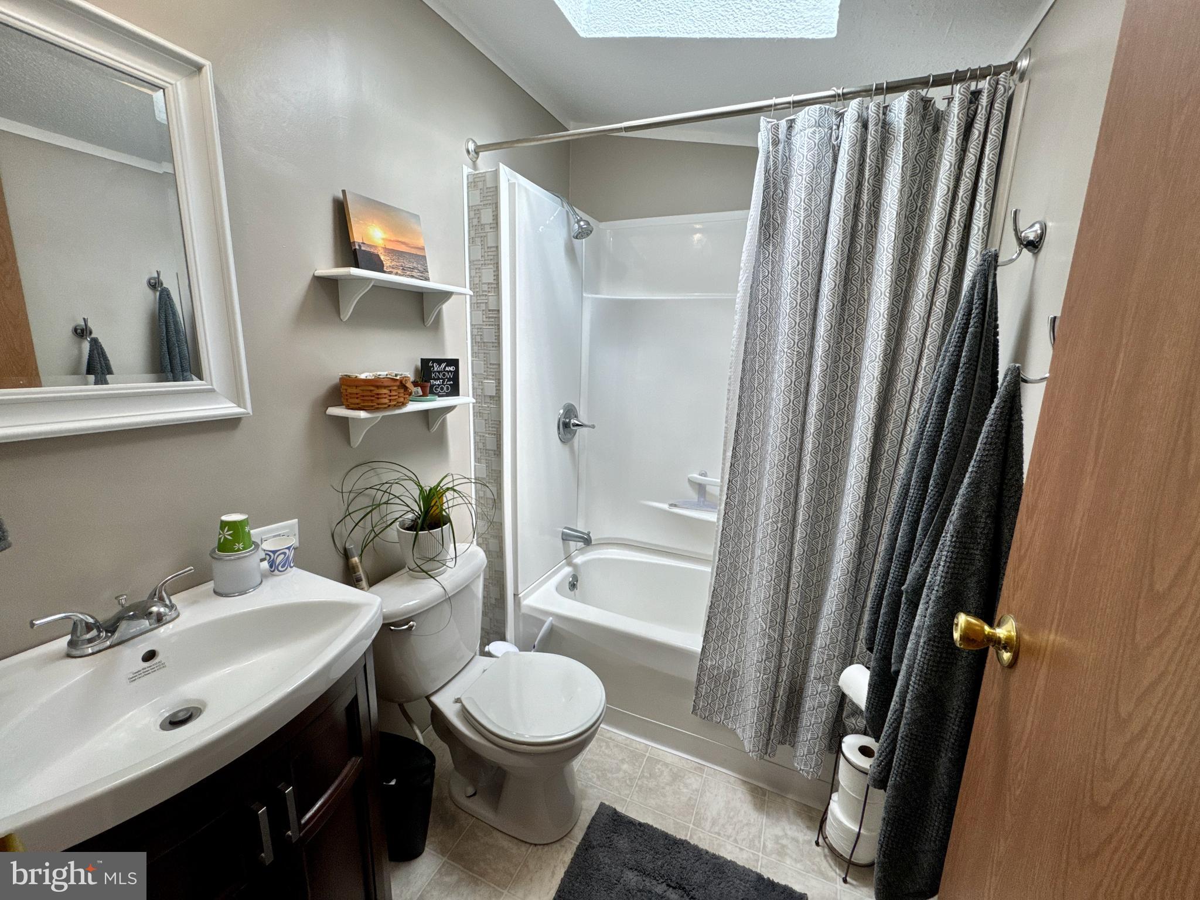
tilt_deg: -11.2
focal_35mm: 14
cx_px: 600
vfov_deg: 85.7
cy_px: 450
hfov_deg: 102.1
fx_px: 485
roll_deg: -0.9
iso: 100
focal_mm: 2.22
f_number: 2.2
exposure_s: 1/120
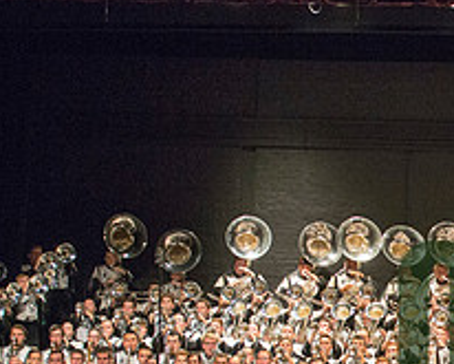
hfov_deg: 10.2
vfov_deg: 8.3
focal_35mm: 185
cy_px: 344
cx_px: 564
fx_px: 2487
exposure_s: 1/500
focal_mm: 70
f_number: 2.8
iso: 2500
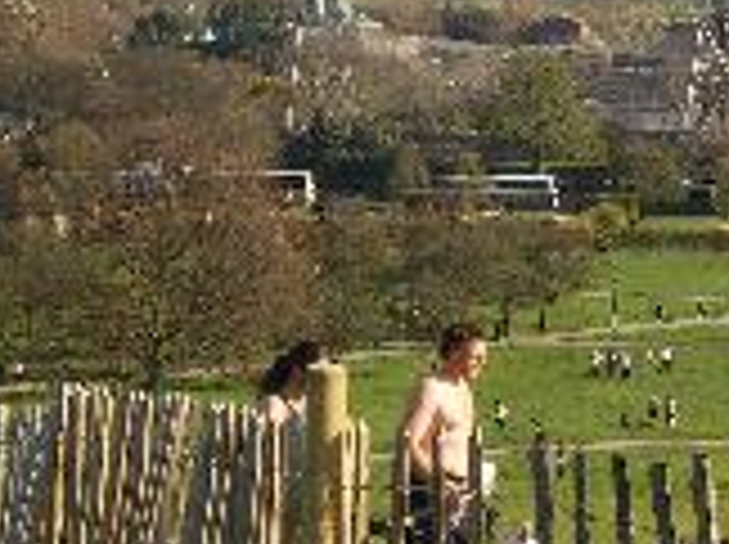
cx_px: 626
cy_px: -112
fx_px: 3638
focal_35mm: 173
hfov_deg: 11.4
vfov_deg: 8.5
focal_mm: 12.3
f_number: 6.5
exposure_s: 1/125
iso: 50
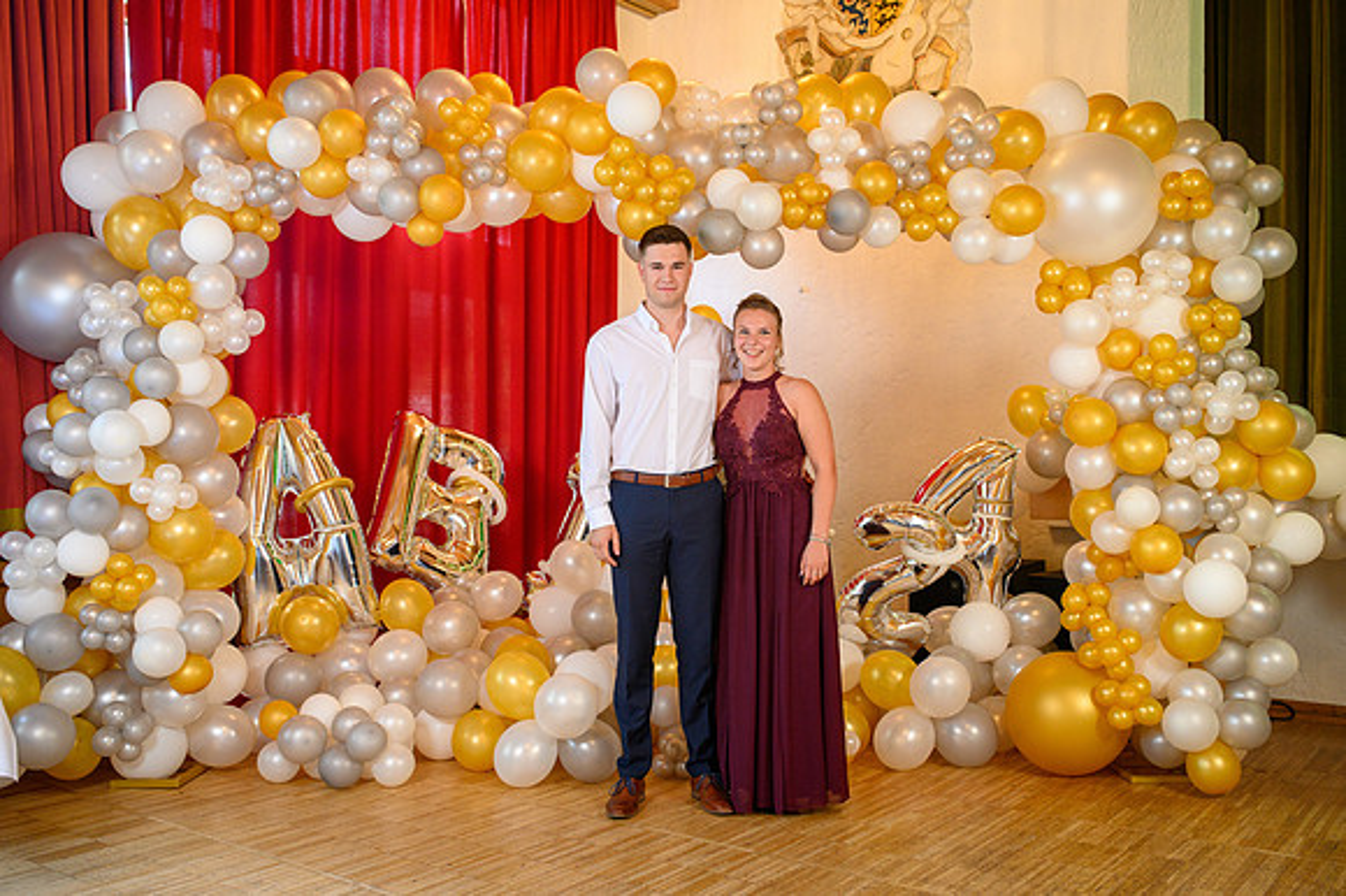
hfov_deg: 54.5
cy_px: 448
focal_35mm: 35
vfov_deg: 37.8
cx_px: 673
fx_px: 1308
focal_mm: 35
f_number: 3.5
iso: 1250
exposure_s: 1/100
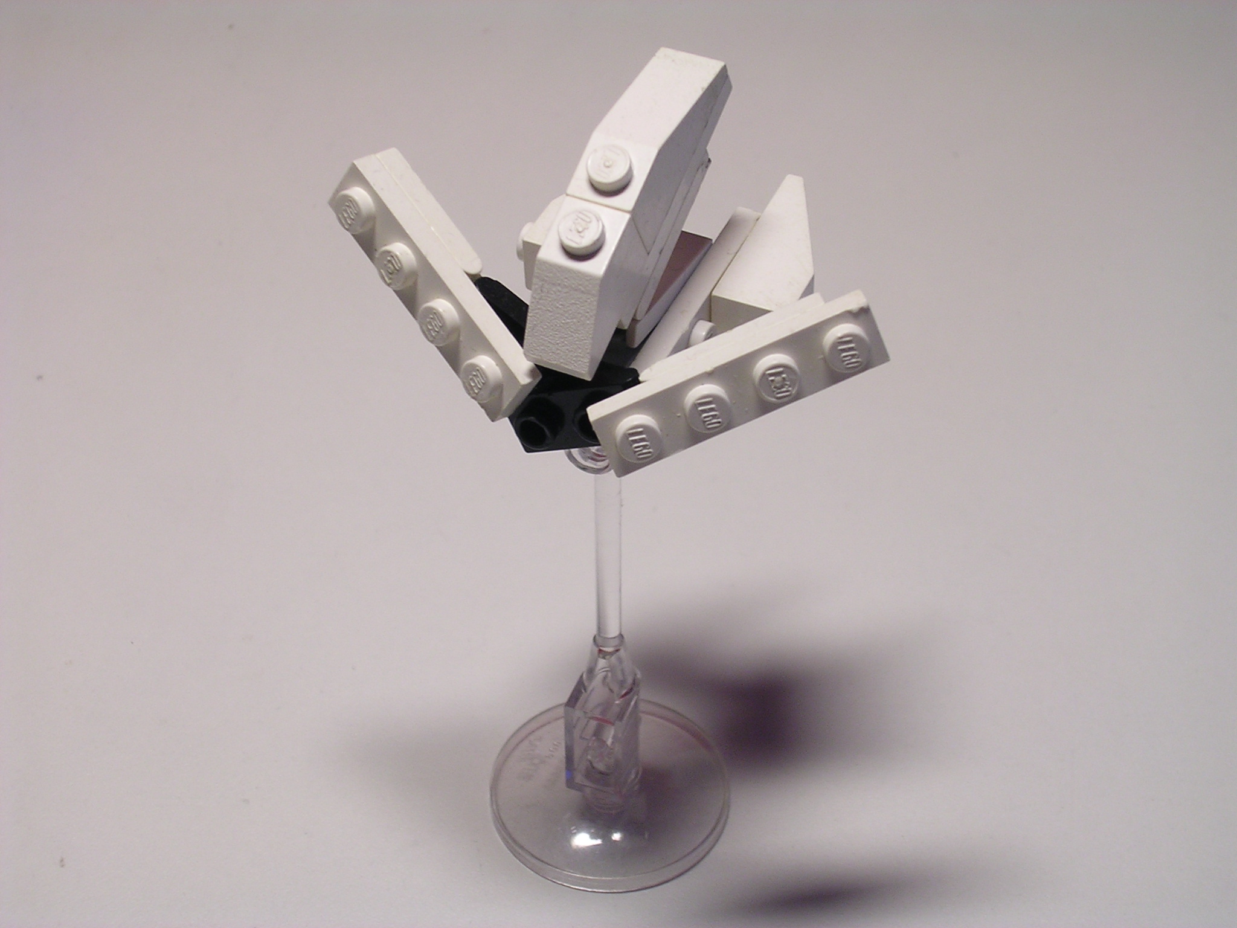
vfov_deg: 20.4
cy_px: 464
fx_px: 2573
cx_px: 618
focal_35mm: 72
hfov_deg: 27.0
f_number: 3.7
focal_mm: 10.9
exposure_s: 1/18.3
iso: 100
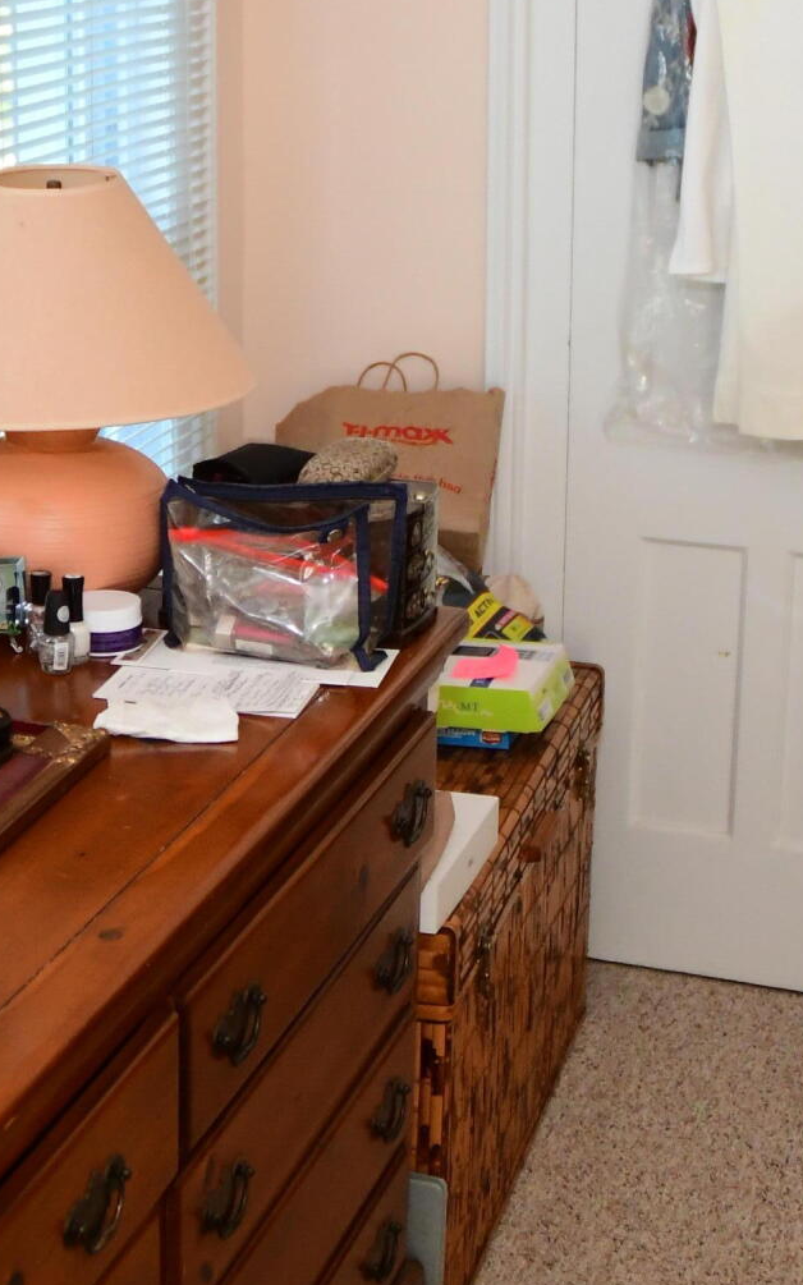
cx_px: 139
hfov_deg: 17.7
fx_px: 2556
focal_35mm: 73
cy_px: 483
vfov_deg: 28.1
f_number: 3.5
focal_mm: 18
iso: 2000
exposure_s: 1/400
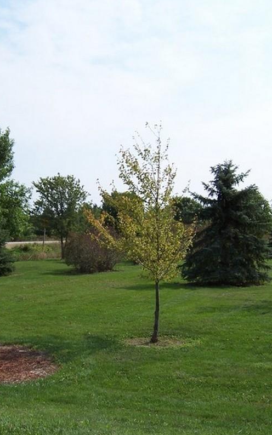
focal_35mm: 47
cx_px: 75
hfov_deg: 27.1
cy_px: 218
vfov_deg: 42.7
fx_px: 558
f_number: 4
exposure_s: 1/750
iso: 80
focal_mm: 5.5
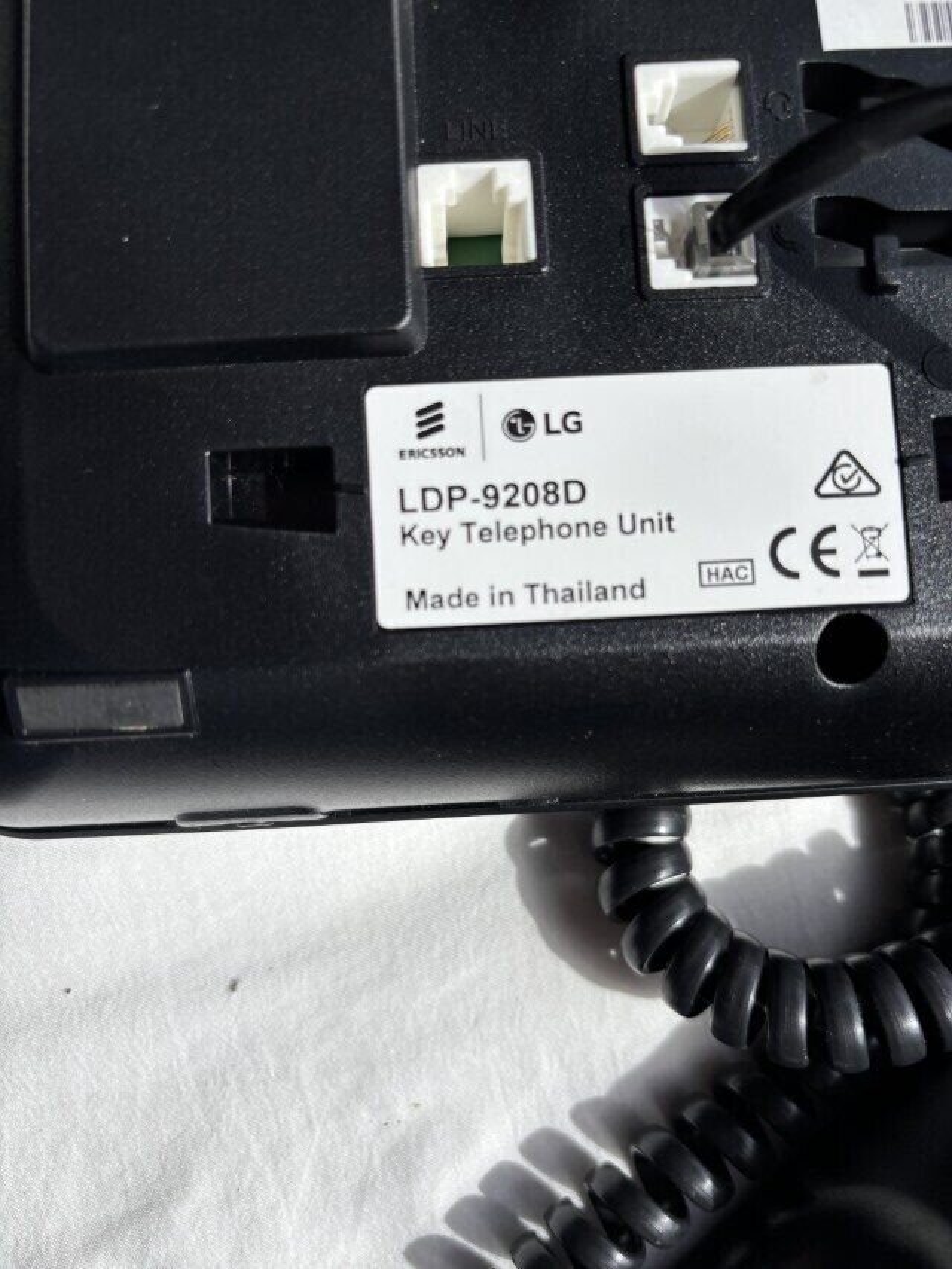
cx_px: 476
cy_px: 634
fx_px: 953
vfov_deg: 67.3
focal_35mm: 26
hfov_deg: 53.1
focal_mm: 5.96
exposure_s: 1/419
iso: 50
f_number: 1.6
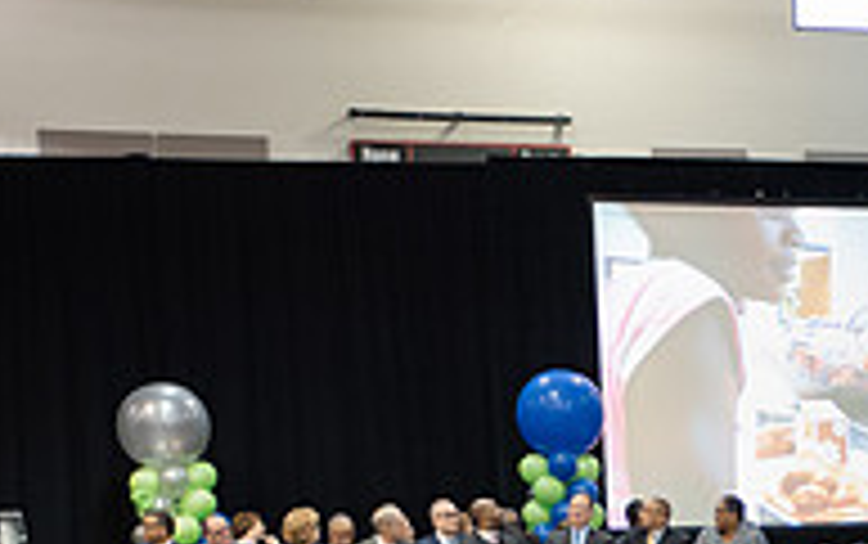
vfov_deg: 11.8
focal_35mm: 107
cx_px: 980
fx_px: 2533
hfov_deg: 18.6
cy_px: 767
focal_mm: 35
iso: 3200
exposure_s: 1/200
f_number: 3.2
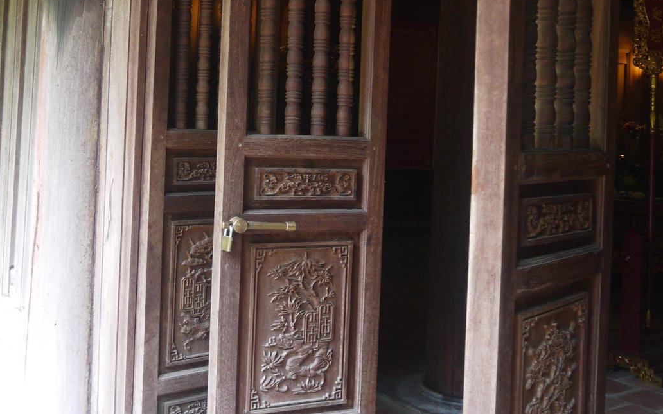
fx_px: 831
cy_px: 108
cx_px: 342
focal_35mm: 46
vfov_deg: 27.6
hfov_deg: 43.5
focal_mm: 14
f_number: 3.5
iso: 400
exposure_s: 1/60
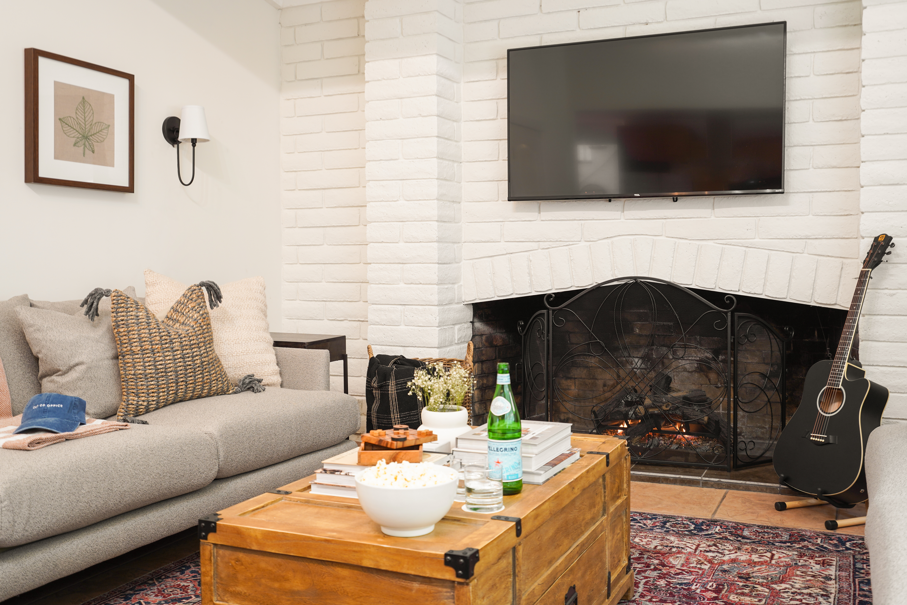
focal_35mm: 35
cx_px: 454
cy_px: 302
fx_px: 882
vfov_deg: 37.9
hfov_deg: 54.4
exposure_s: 1/5
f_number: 4.5
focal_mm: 35
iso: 200
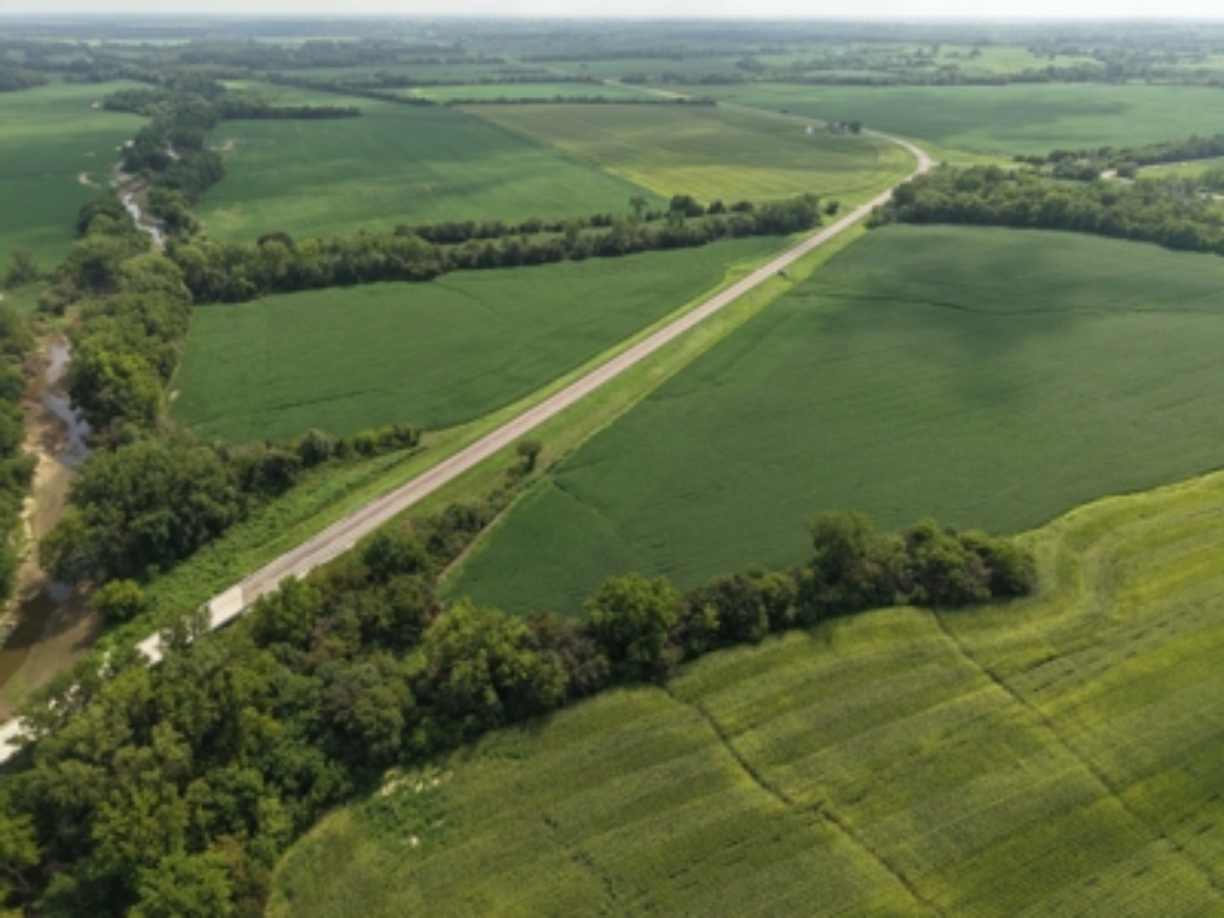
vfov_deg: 56.8
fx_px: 849
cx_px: 612
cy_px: 459
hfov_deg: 71.6
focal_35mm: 24
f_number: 1.8
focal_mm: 8.67
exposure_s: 1/320
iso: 110
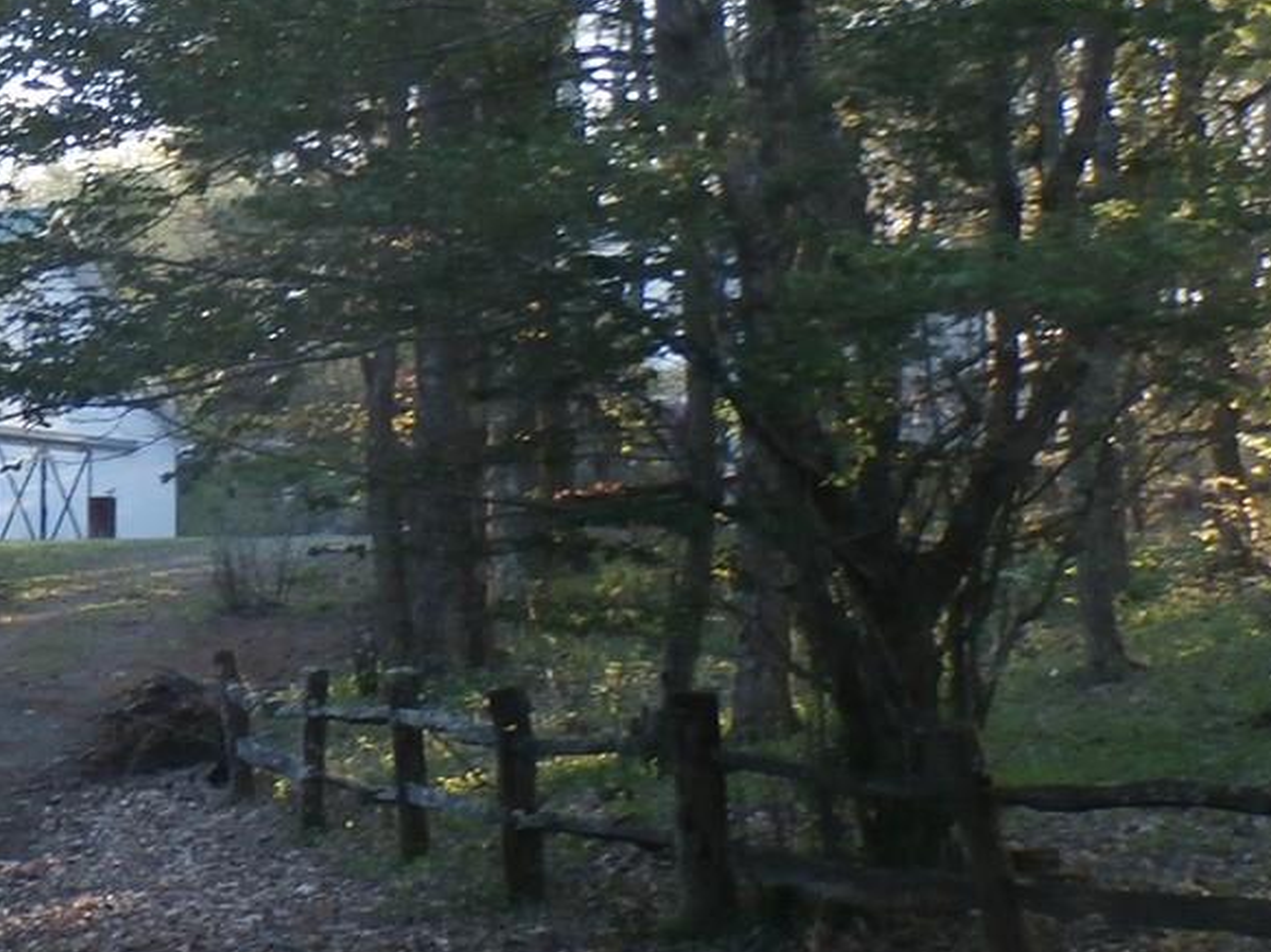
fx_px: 3230
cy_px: 183
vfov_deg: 16.6
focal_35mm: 88
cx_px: -216
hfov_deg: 20.9
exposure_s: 1/60
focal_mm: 4.5
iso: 100
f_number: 3
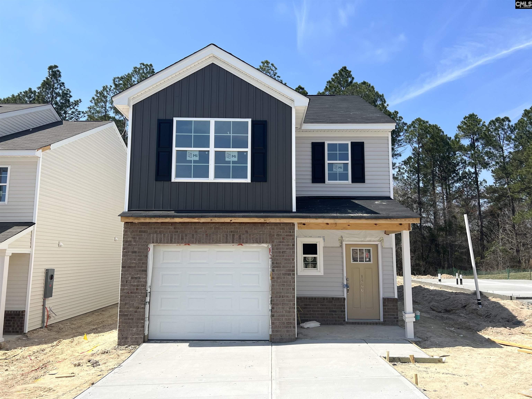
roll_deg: +0.3
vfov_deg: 53.1
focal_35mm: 26
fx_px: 400
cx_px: 266
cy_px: 200
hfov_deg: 67.3
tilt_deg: +7.0
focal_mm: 5.7
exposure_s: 1/5076
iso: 50
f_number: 1.5
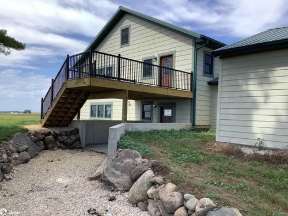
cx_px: 144
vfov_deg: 45.4
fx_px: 258
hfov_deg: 58.4
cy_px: 108
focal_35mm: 31
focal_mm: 3.3
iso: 25
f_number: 2.4
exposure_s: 1/849
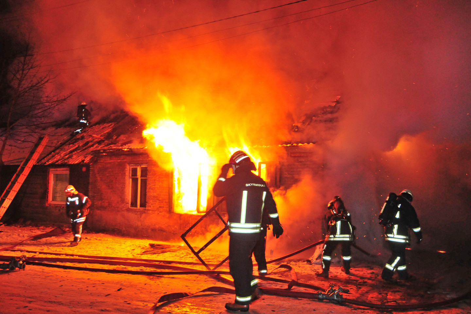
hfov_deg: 57.2
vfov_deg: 40.0
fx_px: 432
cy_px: 157
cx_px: 236
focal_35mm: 33
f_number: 4
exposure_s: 1/40
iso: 1250
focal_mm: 22
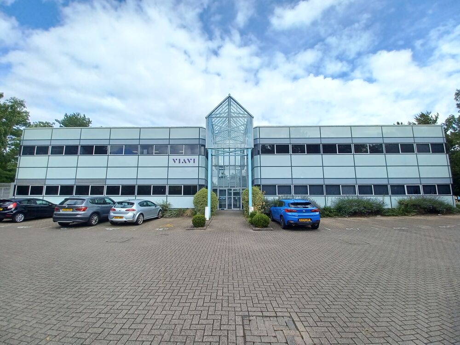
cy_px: 172
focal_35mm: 13
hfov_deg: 106.2
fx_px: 173
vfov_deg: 89.9
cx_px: 230
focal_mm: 1.42
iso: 40
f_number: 2.2
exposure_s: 1/757
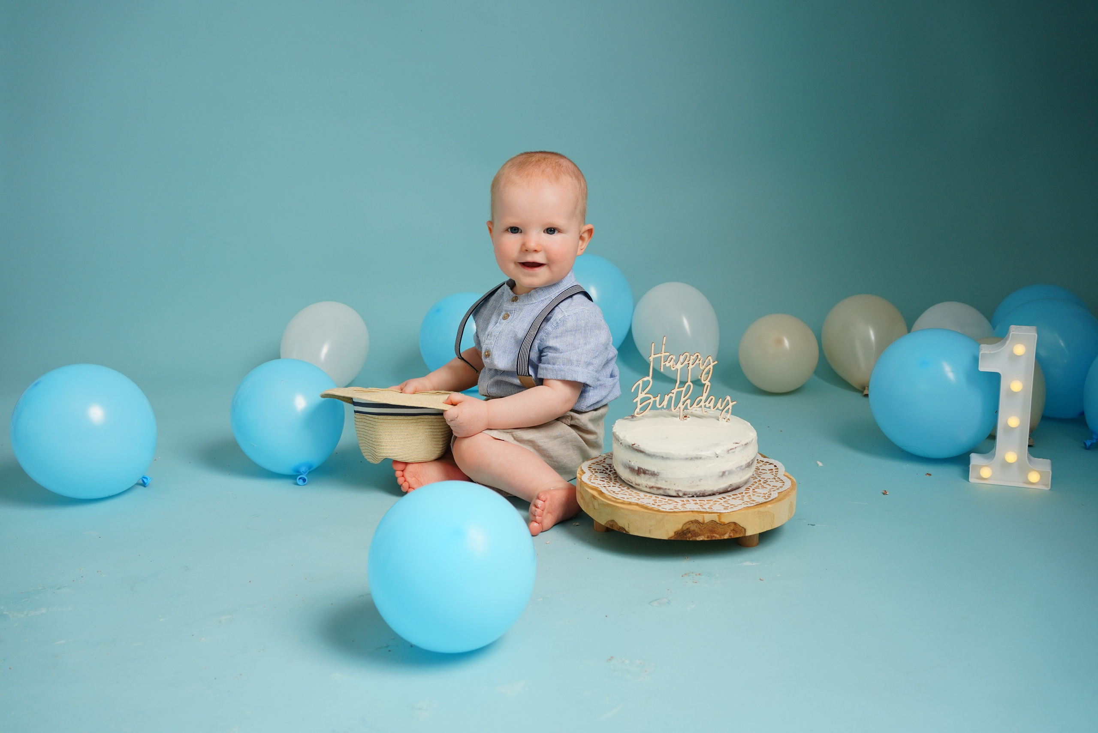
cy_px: 366
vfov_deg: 37.9
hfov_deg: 54.4
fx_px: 1068
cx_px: 549
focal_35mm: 35
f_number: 6.3
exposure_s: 1/200
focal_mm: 35
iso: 400
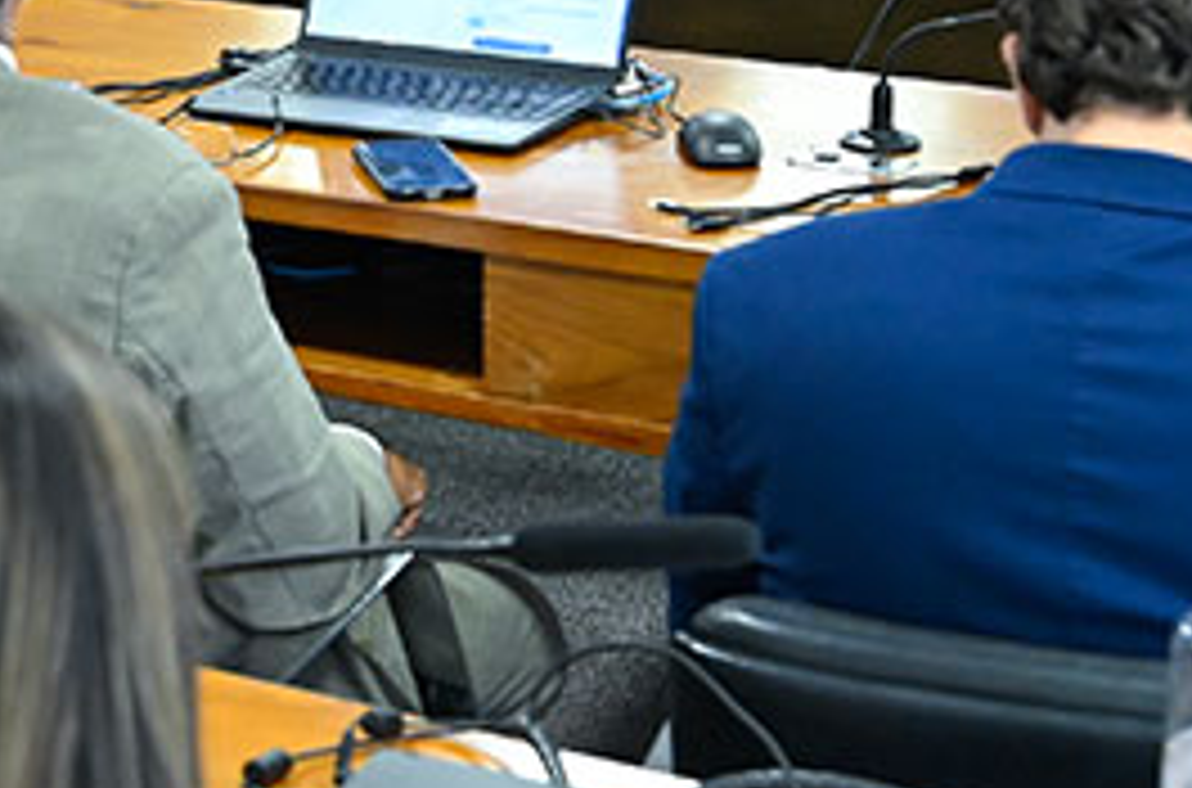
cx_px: -94
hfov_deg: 17.0
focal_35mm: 117
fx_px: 3862
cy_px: 45
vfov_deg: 11.5
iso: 2000
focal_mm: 24
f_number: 2.8
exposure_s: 1/160
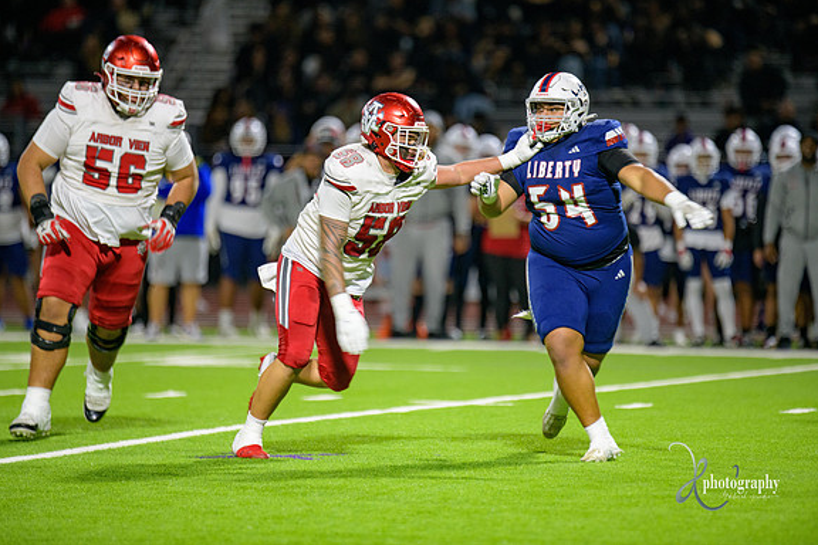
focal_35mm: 302
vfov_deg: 4.6
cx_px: 409
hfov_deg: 6.8
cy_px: 272
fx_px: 6862
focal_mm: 300
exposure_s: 1/250
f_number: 2.8
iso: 2000
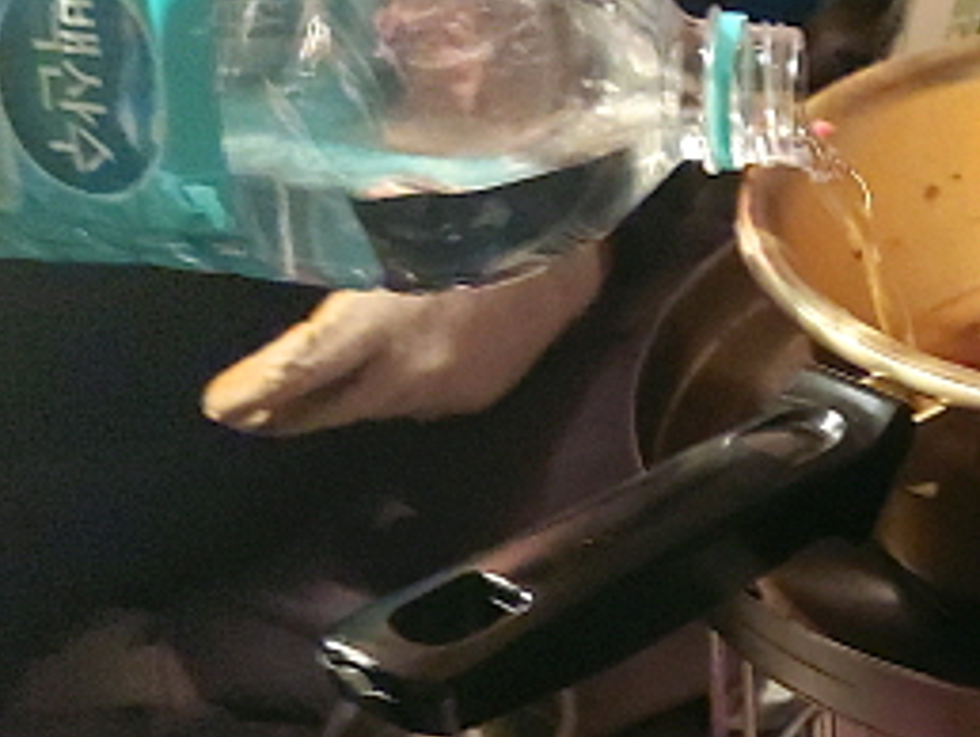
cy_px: 695
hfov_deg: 28.7
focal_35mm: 62
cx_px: 1033
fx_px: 1757
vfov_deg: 22.9
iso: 1250
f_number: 2
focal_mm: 4.58
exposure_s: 1/15
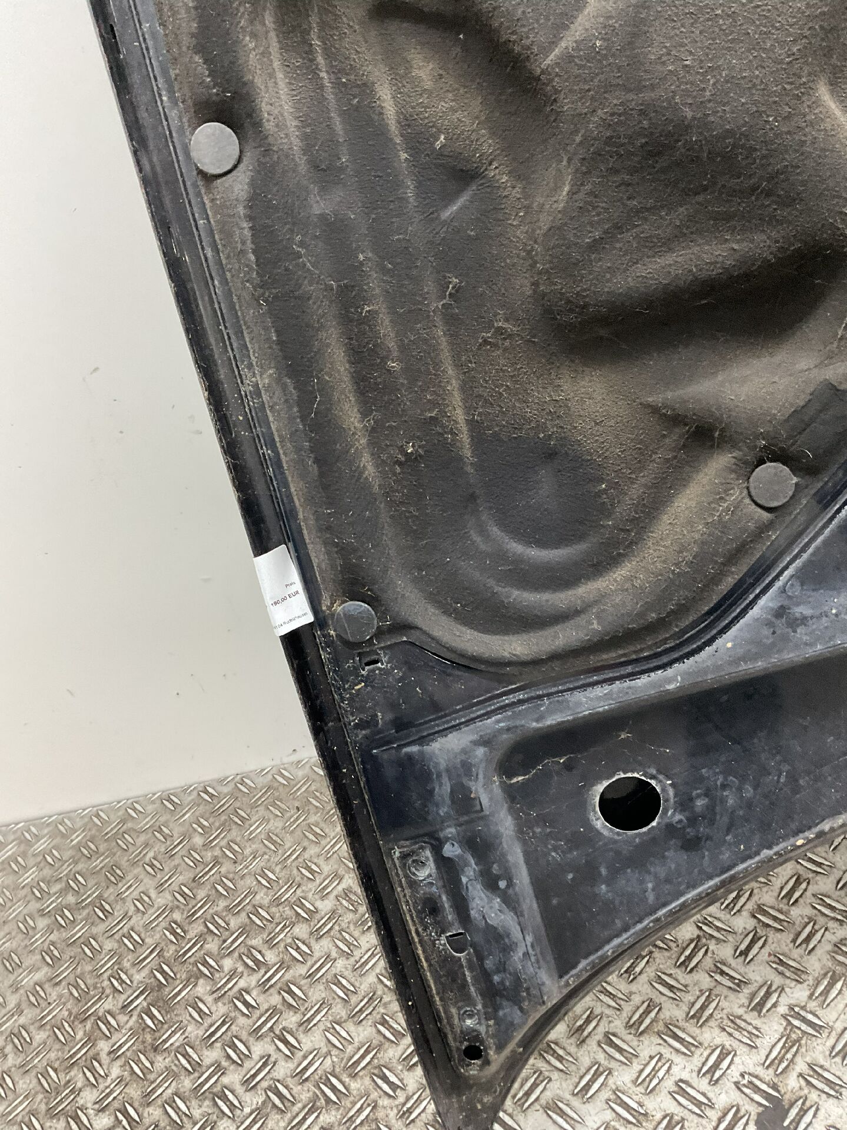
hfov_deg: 48.2
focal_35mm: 29
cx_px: 424
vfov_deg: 61.7
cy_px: 565
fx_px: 946
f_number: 1.8
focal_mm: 3
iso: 125
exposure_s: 1/50
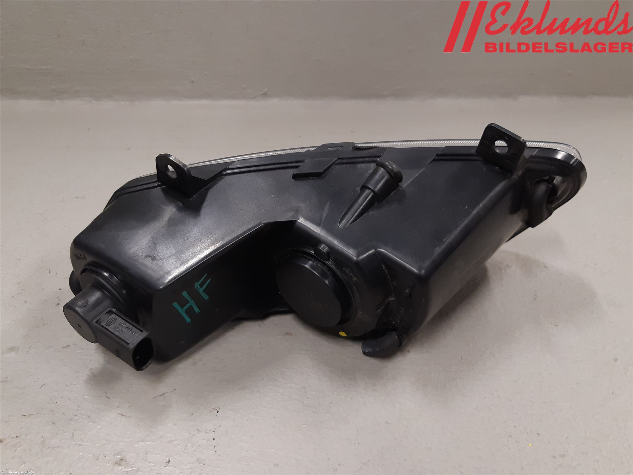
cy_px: 238
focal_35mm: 26
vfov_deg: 53.1
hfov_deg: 67.3
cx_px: 316
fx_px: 475
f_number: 1.7
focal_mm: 3.93
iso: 125
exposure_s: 1/50
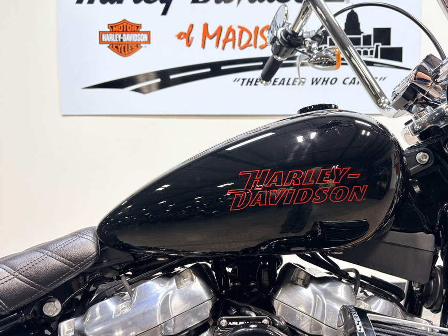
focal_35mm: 31
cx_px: 250
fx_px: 401
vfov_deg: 45.4
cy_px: 158
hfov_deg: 58.2
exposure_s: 1/120
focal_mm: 5.96
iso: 40
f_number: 1.6
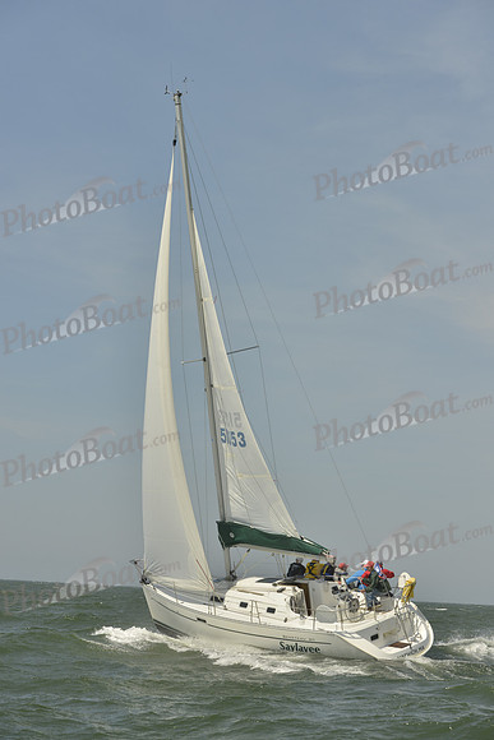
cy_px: 370
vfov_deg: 28.8
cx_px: 247
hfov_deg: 19.5
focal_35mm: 70
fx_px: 1440
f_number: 8
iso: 200
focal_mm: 70
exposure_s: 1/1250
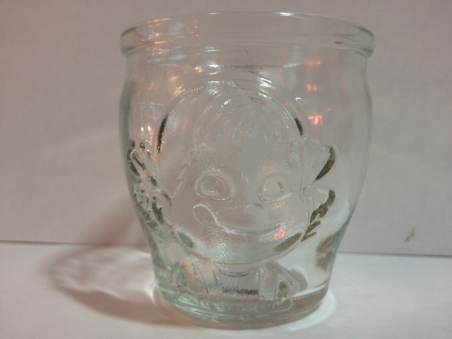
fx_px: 457
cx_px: 226
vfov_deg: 40.7
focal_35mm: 35
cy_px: 170
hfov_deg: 52.6
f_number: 2.4
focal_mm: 4.28
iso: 64
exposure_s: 1/33
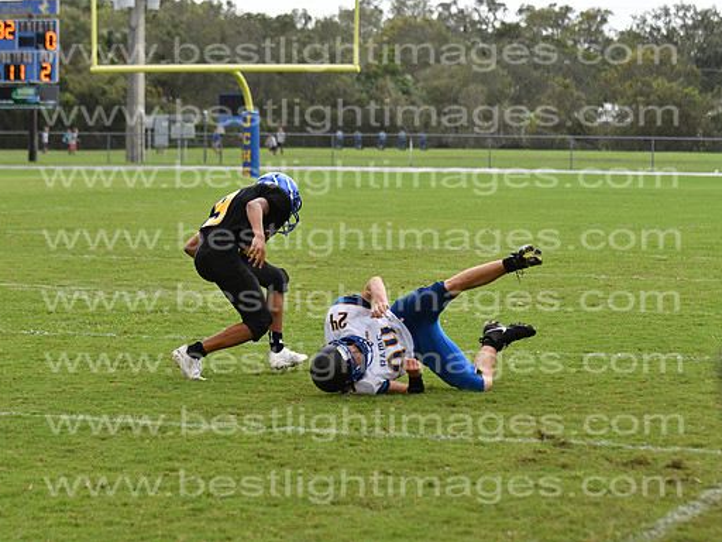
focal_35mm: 229
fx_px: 4776
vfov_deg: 6.5
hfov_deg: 8.6
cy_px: 270
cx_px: 364
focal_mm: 140
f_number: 3.5
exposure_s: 1/2000
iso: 1000
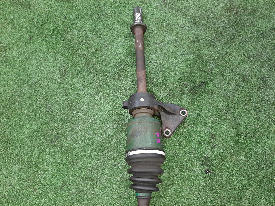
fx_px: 207
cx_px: 138
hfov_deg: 67.3
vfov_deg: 53.1
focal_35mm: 26
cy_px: 103
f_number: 1.7
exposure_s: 1/25
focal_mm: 3.93
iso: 169
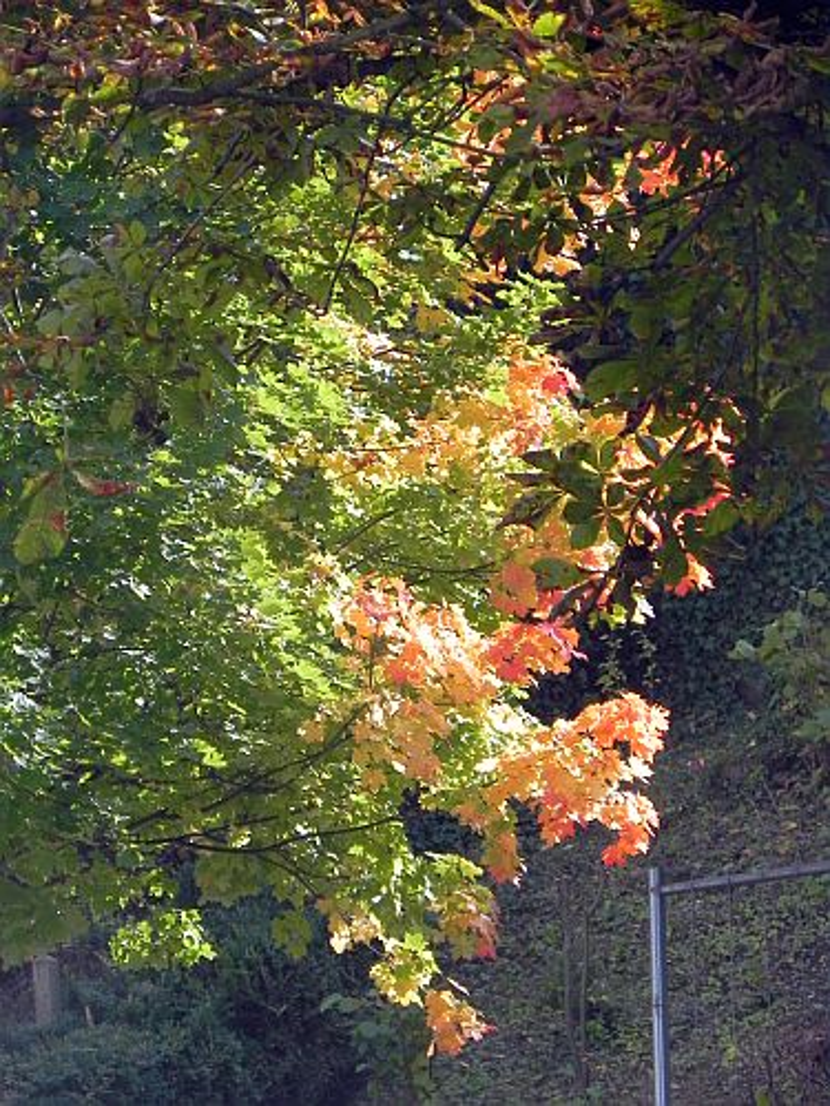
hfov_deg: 4.4
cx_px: 415
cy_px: 553
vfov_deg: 5.9
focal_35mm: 337
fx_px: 10774
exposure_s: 1/272
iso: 160
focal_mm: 59.9
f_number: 5.6
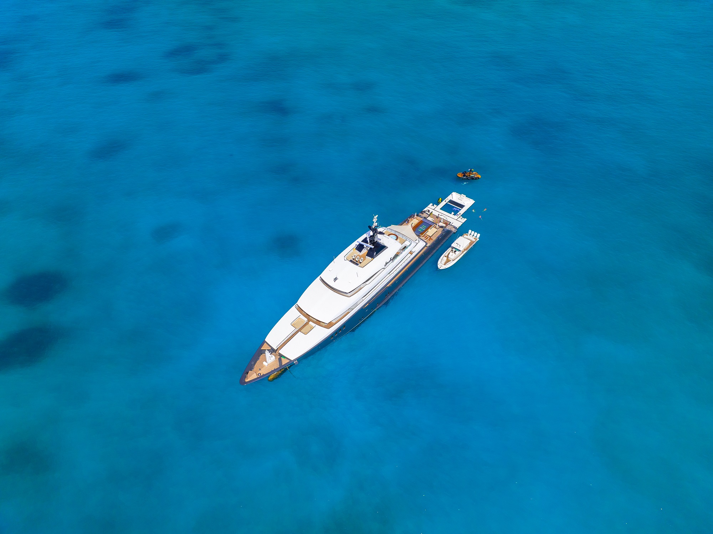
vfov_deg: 56.8
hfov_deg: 71.6
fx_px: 494
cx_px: 356
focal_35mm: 24
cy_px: 267
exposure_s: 1/160
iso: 100
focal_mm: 12.29
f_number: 2.8
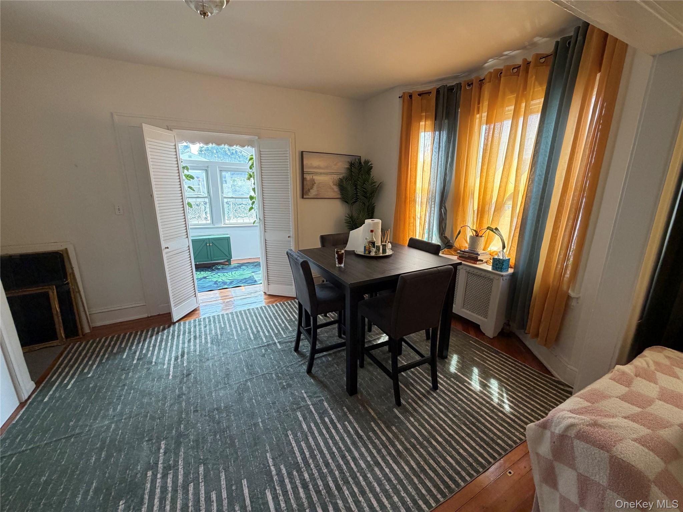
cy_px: 256
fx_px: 276
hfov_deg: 102.1
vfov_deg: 85.7
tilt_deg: -13.4
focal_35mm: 14
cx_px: 342
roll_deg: -1.6
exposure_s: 1/121
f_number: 2.2
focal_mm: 2.22
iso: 200
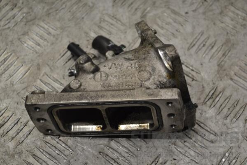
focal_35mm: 82
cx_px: 124
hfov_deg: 24.6
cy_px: 82
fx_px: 566
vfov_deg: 16.6
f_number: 5.6
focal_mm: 55
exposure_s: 1/100
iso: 400
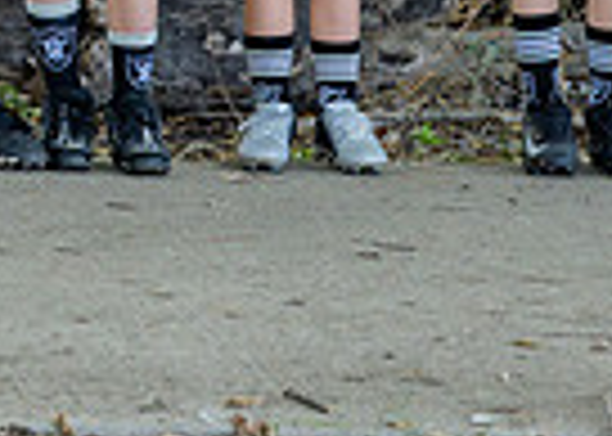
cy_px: -363
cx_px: -273
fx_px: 4222
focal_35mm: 243
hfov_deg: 8.1
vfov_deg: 5.8
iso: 1000
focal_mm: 50
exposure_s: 1/1250
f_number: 4
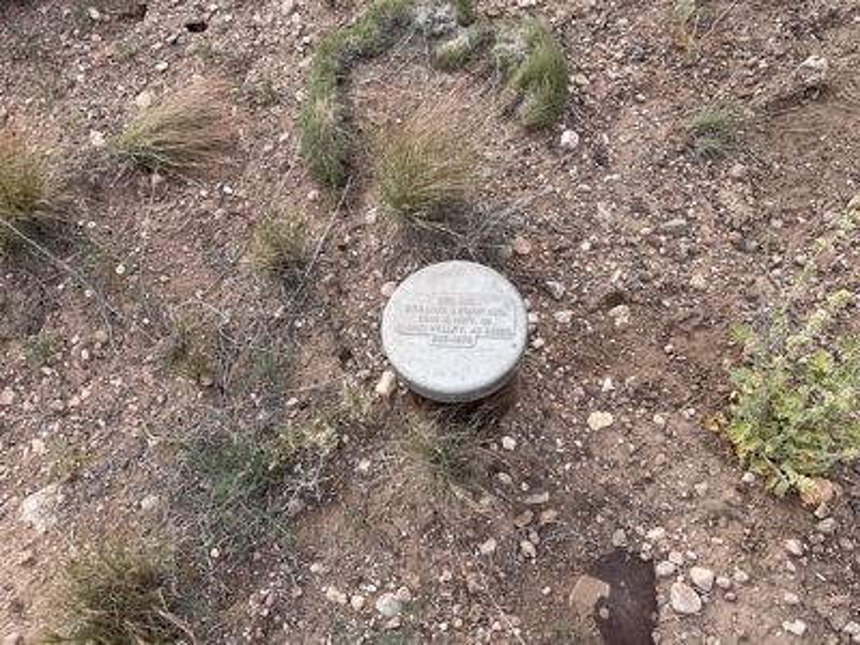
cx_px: 430
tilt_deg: -65.1
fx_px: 720
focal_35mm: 29
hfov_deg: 61.7
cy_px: 322
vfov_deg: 48.2
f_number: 1.8
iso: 16
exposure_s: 1/500
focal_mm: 3
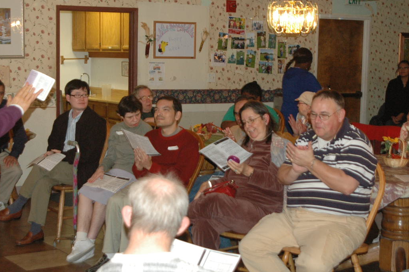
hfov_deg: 28.8
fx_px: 795
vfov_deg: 19.4
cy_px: 128
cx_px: 180
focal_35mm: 70
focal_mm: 32
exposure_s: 1/60
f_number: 4
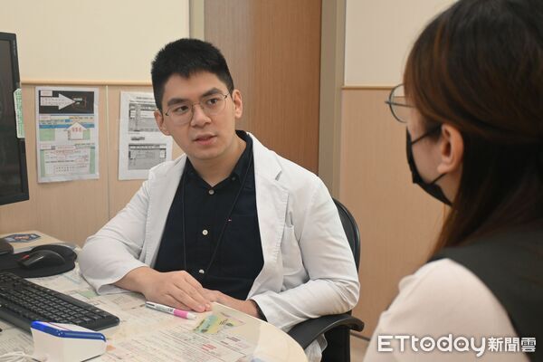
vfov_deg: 31.9
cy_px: 181
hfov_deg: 46.4
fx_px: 633
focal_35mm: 42
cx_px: 272
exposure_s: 1/125
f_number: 4.5
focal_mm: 28
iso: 1100
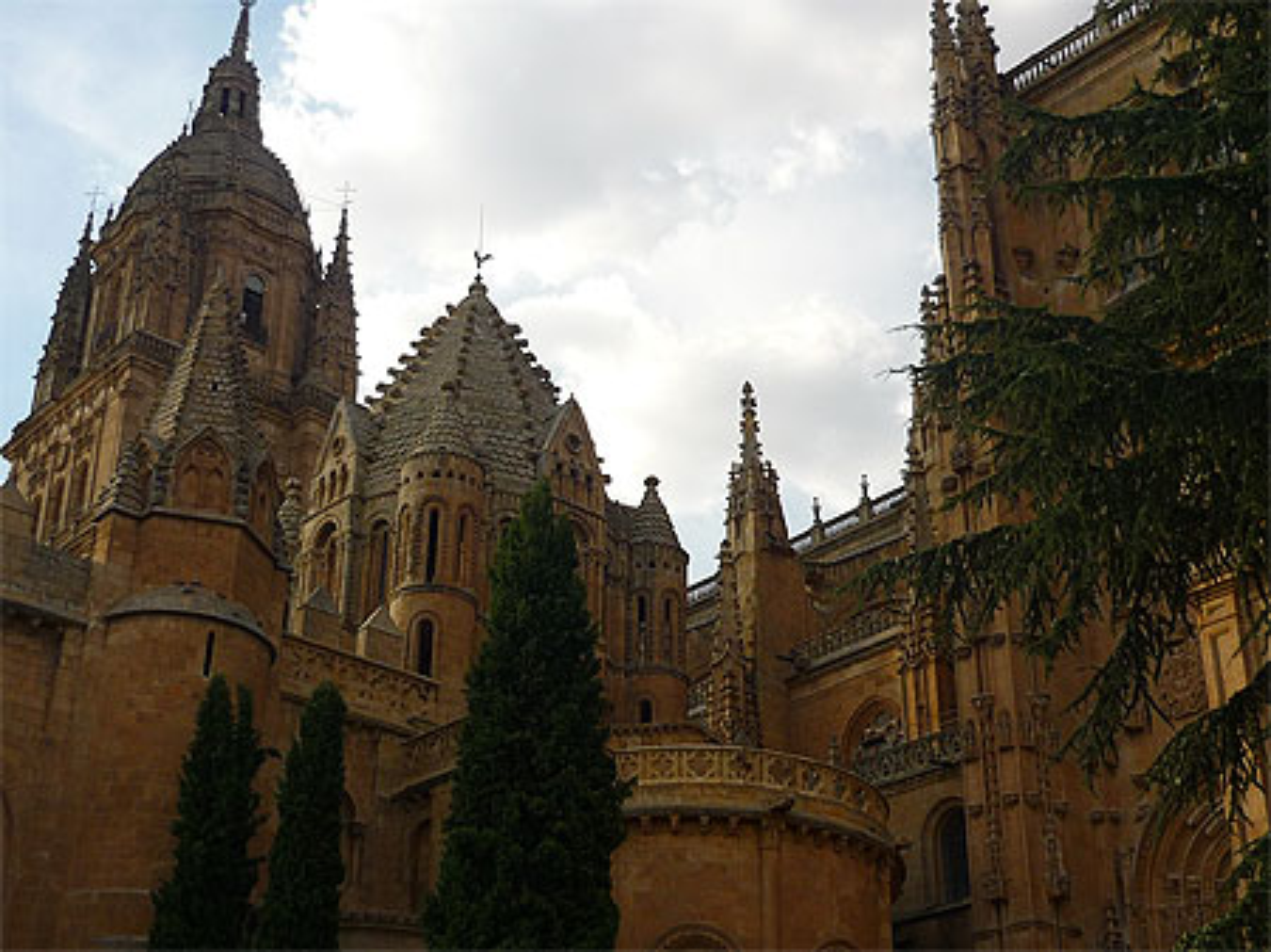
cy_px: 476
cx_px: 636
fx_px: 1798
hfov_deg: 38.9
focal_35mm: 49
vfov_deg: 29.6
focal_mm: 6.3
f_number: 8
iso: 100
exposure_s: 1/125
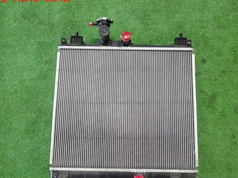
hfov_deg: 51.3
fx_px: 248
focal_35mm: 36
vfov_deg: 39.6
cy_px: 100
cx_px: 127
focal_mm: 5.4
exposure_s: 1/30
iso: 250
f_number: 2.3
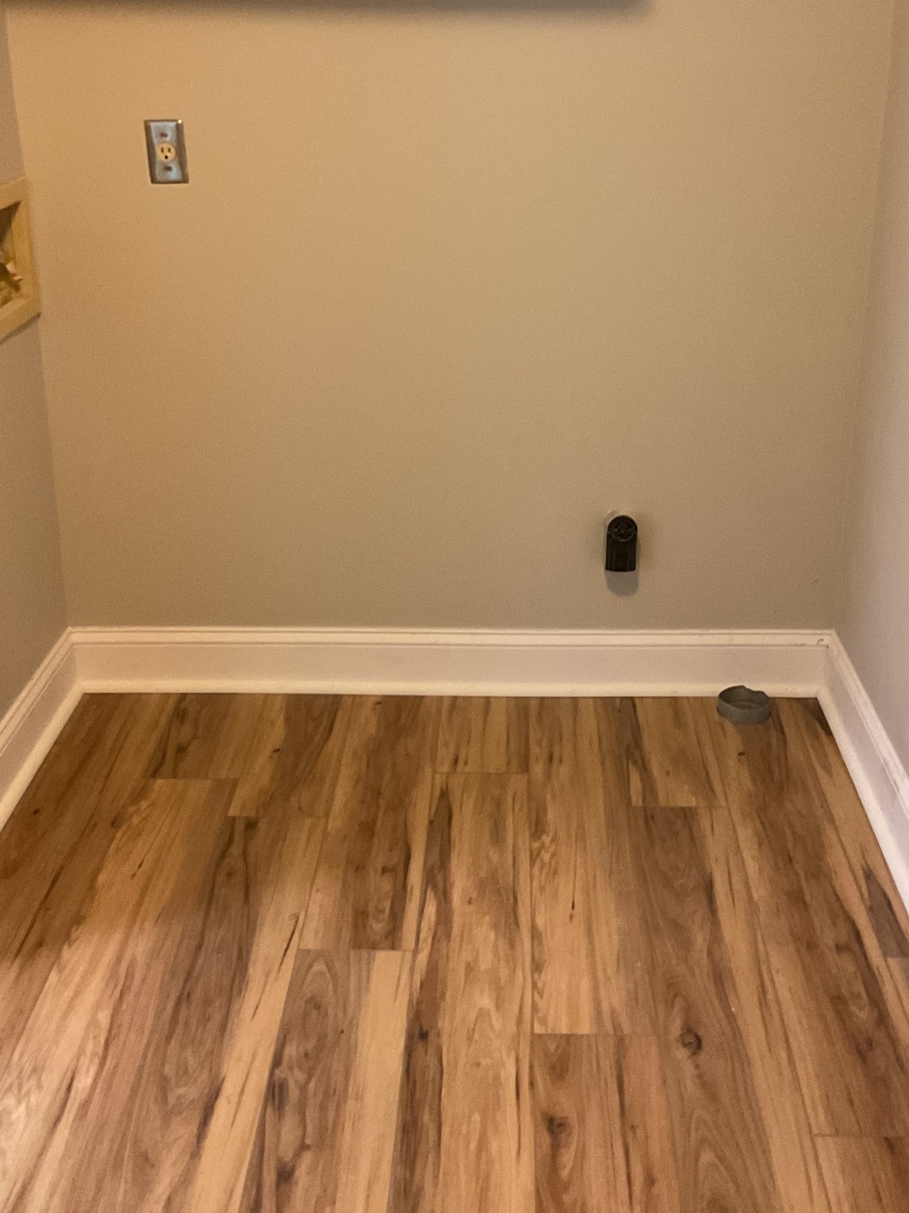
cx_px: 504
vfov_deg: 44.6
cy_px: 496
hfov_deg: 34.3
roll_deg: -0.7
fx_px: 1471
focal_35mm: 42
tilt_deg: -21.3
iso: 320
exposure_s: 1/40
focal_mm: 3
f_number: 1.8
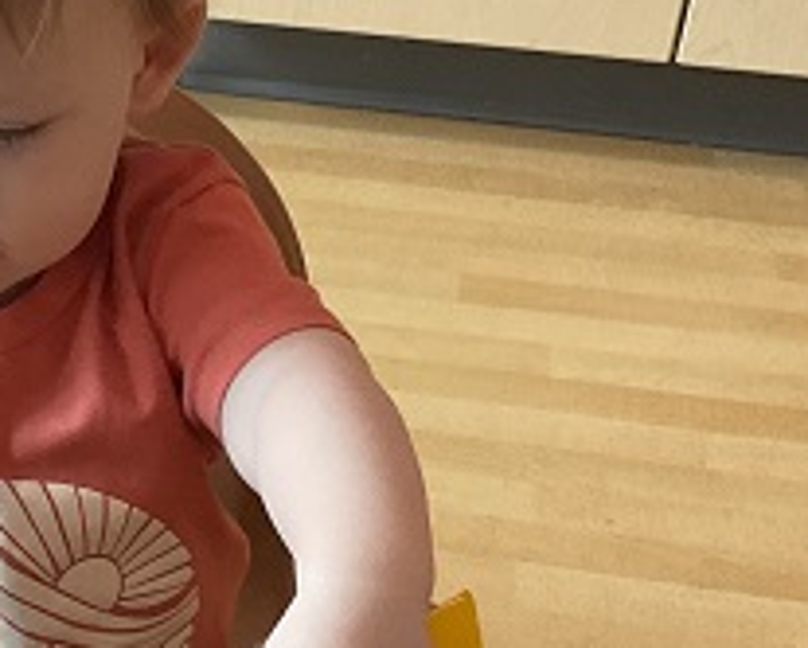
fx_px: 2178
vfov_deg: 16.8
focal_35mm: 91
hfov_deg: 20.2
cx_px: -39
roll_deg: -0.1
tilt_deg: -35.8
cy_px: 527
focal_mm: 3
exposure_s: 1/50
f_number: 1.8
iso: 125
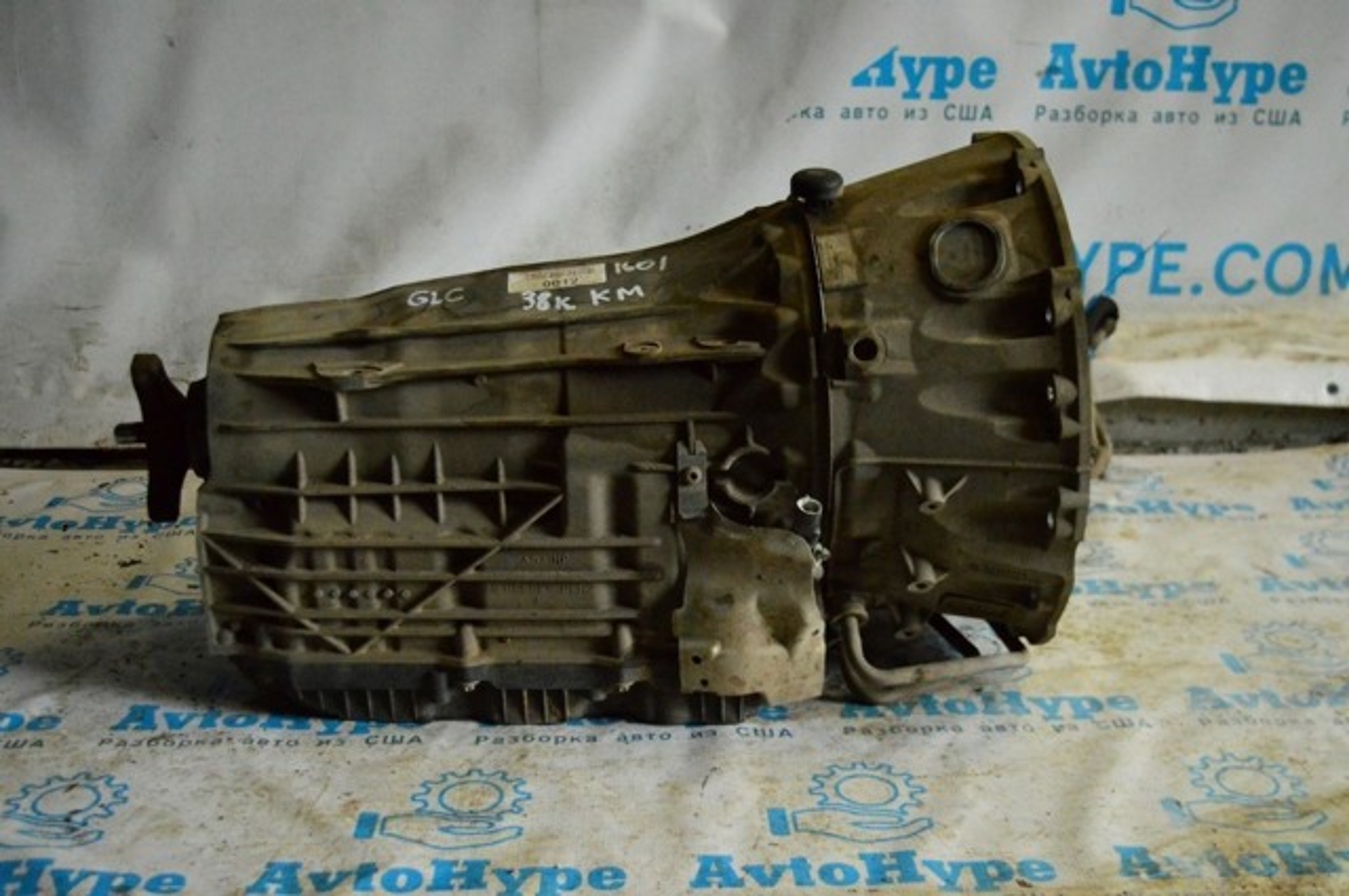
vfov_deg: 30.8
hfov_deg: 45.0
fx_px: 1628
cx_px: 674
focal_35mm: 44
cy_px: 448
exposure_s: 1/1000
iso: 6400
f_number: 4.2
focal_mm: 29
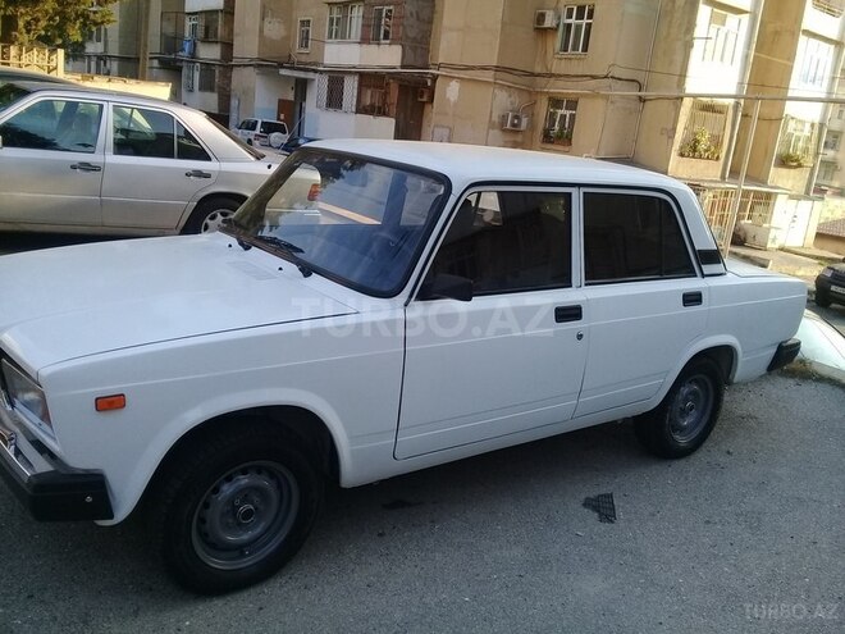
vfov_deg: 45.4
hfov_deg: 58.4
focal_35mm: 31
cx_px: 422
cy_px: 317
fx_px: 757
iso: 50
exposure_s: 1/199
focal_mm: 3.3
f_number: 2.2
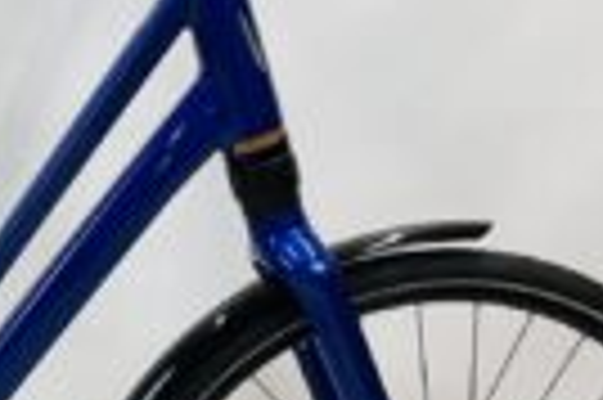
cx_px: -140
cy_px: 292
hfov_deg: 20.8
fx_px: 1522
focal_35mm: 91
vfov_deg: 14.9
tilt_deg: -8.2
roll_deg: -0.6
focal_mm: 4.25
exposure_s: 1/100
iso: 50
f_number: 1.8
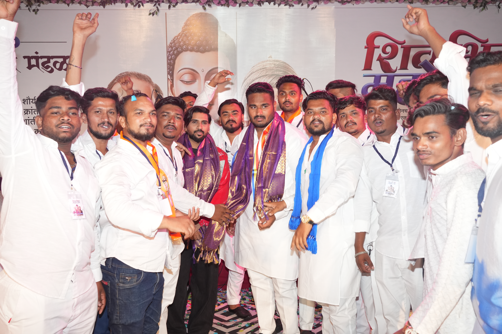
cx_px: 251
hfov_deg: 54.4
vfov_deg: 37.9
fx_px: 488
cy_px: 167
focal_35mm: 35
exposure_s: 1/125
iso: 2000
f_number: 6.3
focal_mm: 35
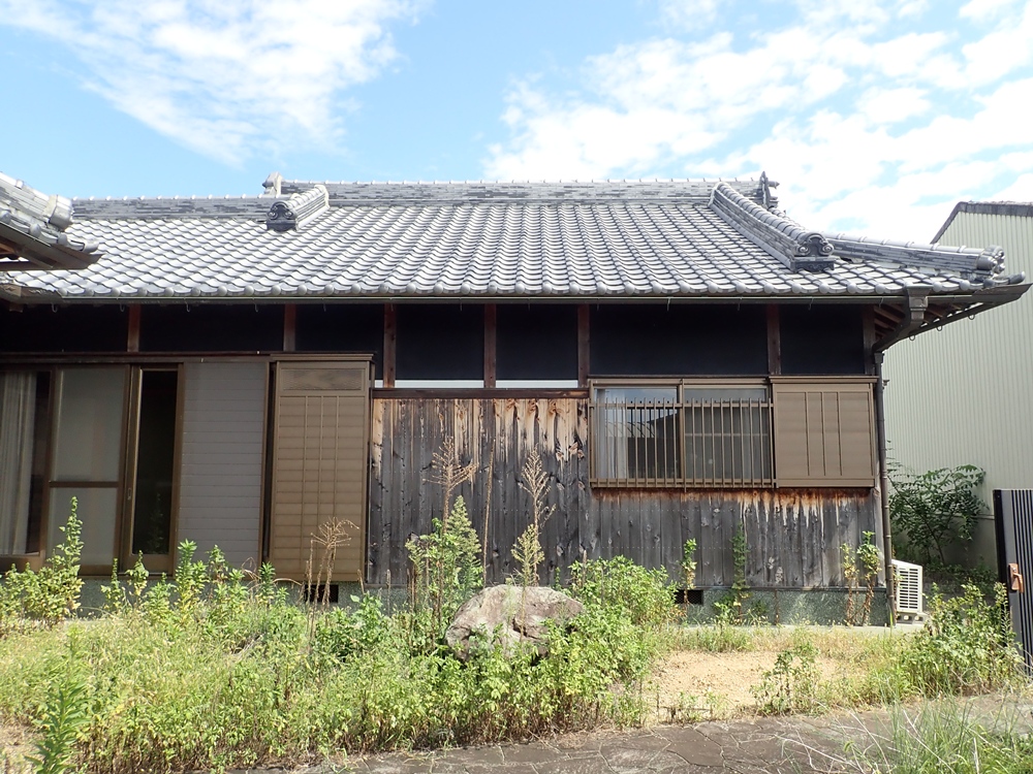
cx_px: 516
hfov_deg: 69.4
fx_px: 746
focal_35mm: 25
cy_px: 387
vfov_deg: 54.9
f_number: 2.8
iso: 100
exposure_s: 1/500
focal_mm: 4.5
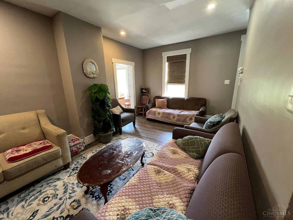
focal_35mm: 13
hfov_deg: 106.2
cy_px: 110
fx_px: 110
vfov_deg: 89.9
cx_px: 146
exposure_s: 1/60
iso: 400
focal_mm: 1.57
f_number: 1.8
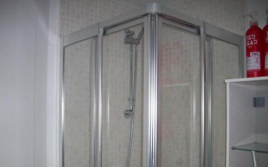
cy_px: 102
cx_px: 132
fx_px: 292
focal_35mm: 40
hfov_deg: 49.3
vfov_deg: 31.9
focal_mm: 6.2
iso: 160
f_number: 2.8
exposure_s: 1/45
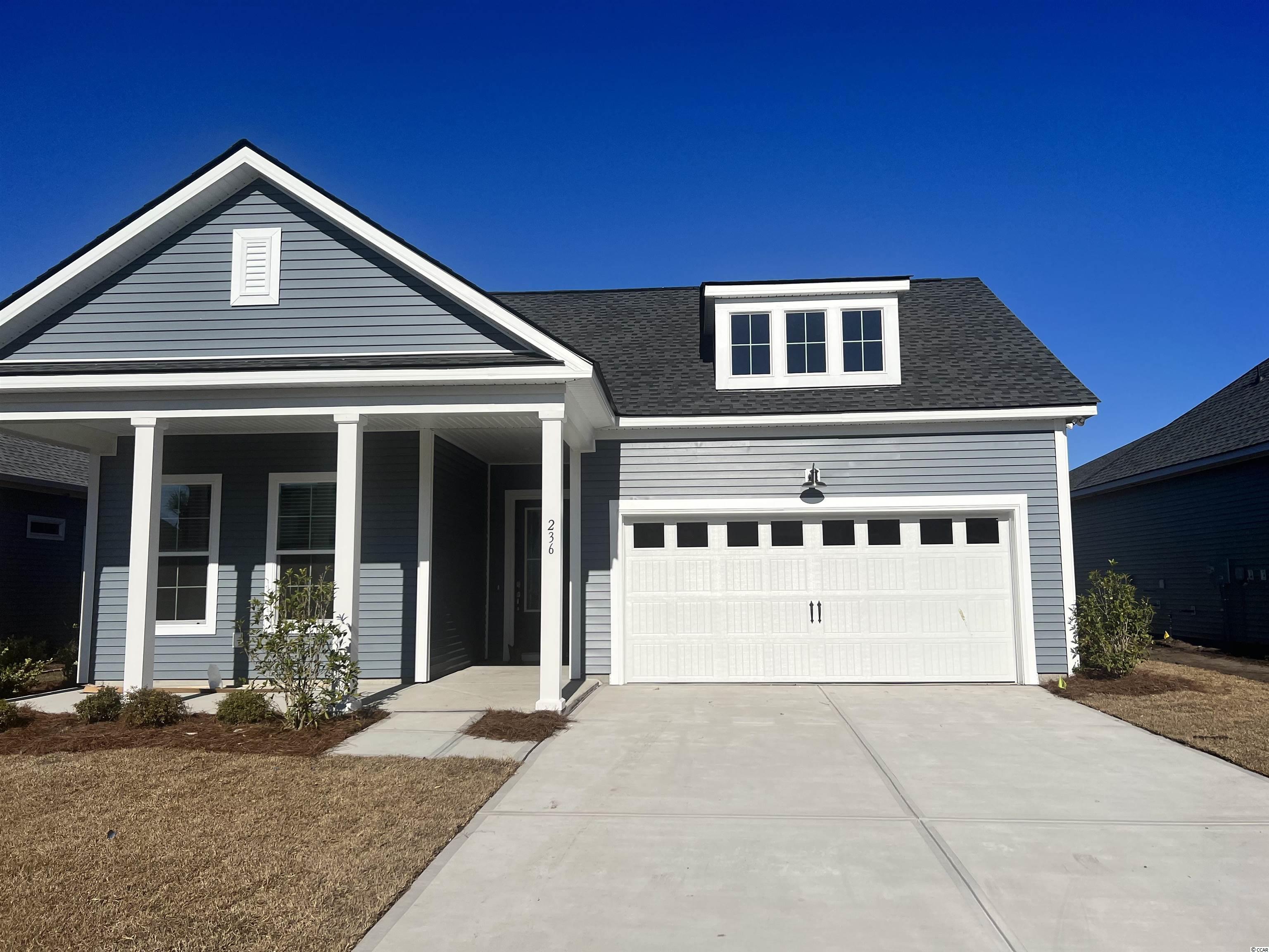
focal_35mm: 26
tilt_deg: +5.5
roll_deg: -0.4
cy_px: 476
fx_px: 953
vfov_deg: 53.1
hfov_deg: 67.3
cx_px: 634
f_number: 1.5
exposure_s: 1/11364
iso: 50
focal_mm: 5.7
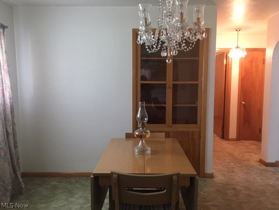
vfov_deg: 48.2
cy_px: 105
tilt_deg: -6.9
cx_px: 140
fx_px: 234
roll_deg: -0.2
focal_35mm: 29
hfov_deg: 61.7
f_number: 2.2
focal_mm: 4.15
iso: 125
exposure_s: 1/30
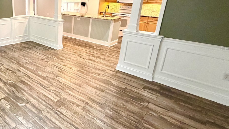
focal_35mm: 26
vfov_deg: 44.0
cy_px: 48
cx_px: 49
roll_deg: -1.4
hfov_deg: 66.0
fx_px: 158
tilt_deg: -18.9
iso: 400
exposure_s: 1/60
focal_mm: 2.22
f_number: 2.2
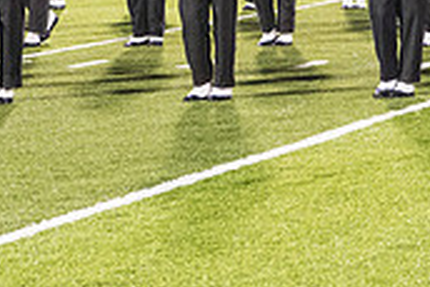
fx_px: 2821
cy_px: -168
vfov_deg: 5.8
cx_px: 238
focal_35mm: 236
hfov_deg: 8.7
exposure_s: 1/200
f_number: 5.6
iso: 5000
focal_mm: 70
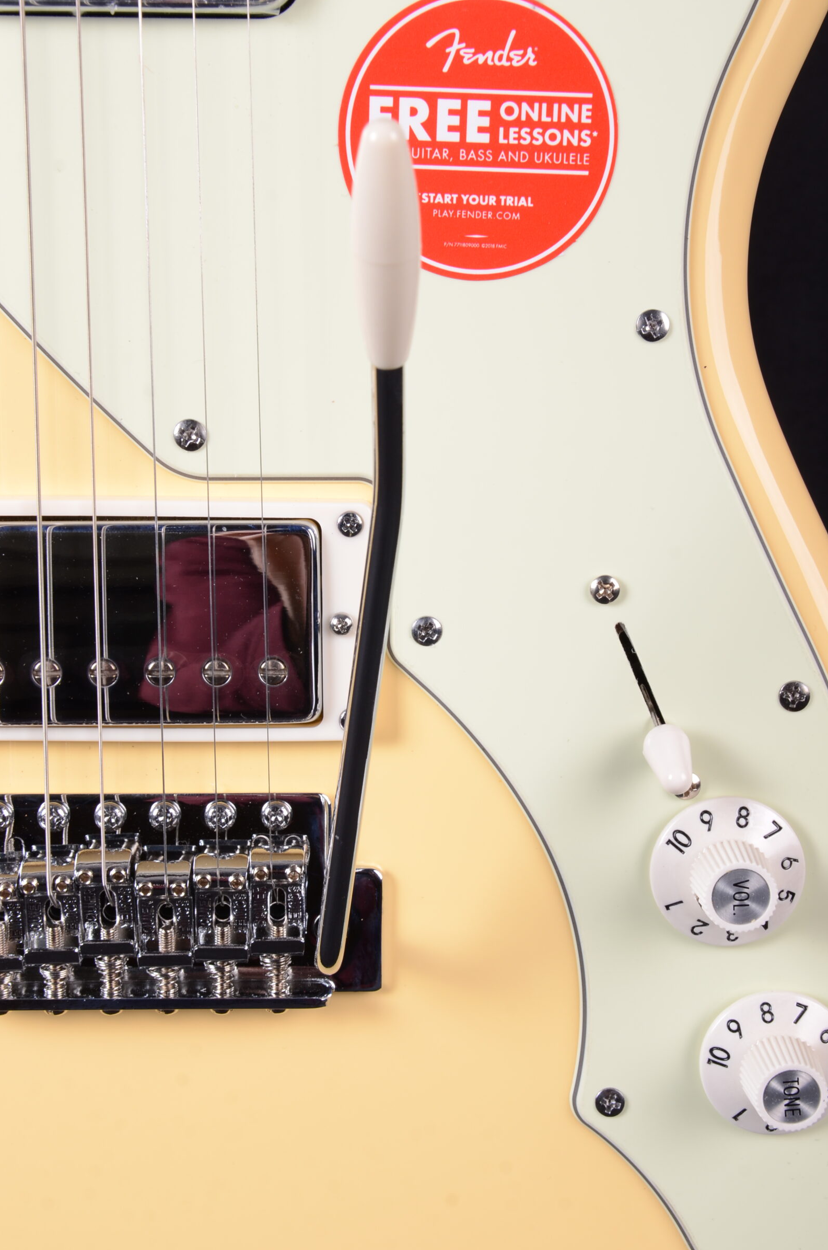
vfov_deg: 32.9
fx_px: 2113
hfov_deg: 22.2
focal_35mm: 61
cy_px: 620
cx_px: 441
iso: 200
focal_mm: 38
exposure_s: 1/200
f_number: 13
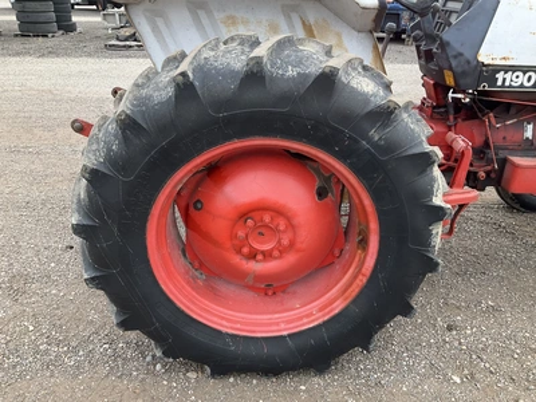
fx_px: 449
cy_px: 201
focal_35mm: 29
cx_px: 268
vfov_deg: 48.2
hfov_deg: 61.7
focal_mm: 3
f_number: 1.8
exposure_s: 1/286
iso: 25
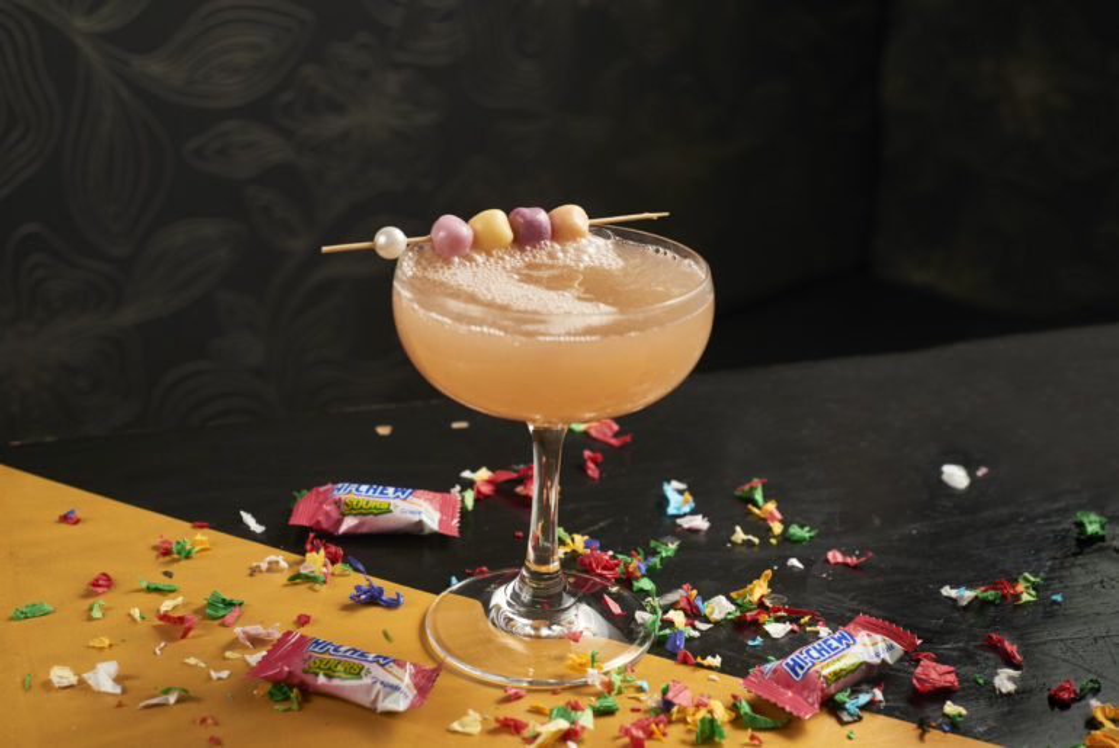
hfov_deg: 39.6
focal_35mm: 50
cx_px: 560
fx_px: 1556
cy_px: 374
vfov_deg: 27.1
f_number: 7.1
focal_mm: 50
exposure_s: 1/200
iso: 640
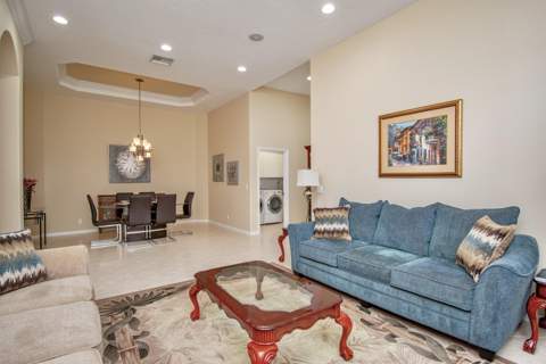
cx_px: 273
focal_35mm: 17
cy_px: 182
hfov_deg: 92.4
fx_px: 262
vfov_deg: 69.7
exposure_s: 1/200
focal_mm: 11.5
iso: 1250
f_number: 4.8
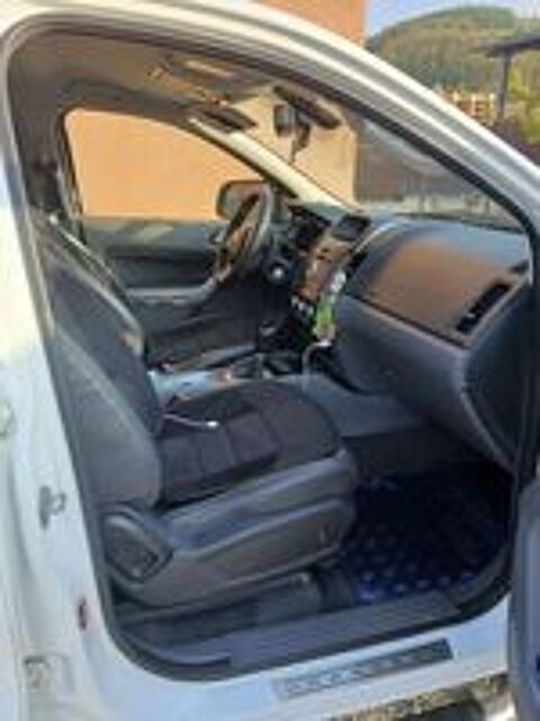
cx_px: 270
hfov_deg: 53.1
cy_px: 360
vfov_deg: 67.3
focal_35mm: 26
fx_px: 541
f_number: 1.8
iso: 32
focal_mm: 3.98
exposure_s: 1/100
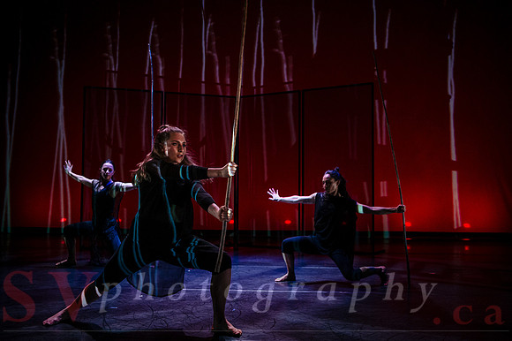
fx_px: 527
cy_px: 175
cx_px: 294
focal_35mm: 37
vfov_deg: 35.8
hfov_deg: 51.6
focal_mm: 32
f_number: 2.8
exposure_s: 1/160
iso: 1600
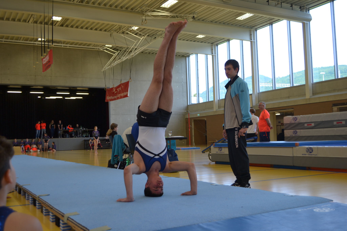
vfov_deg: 34.2
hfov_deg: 49.6
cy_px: 116
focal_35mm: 39
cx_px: 174
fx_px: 376
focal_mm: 26
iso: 220
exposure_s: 1/125
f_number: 4.2
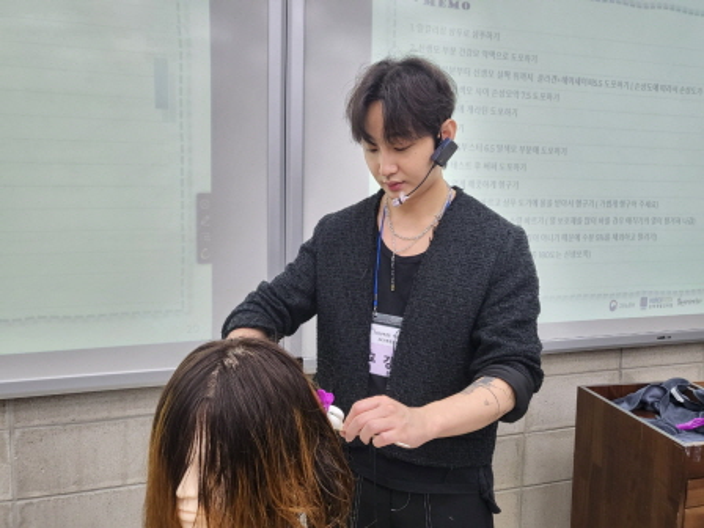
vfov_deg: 53.1
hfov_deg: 67.3
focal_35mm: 26
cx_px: 352
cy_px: 264
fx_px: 529
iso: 125
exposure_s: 1/120
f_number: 1.8
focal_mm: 4.25
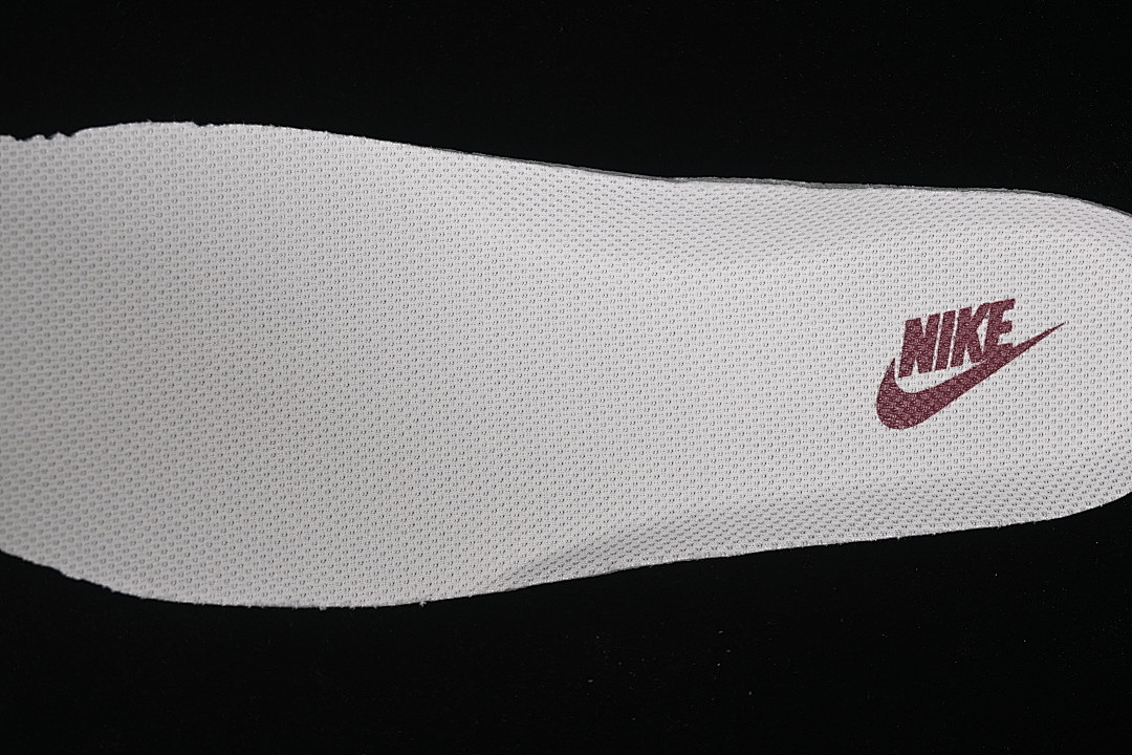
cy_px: 378
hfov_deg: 27.0
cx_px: 566
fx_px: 2358
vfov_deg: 18.2
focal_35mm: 75
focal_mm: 50
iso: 160
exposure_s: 1/80
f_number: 7.1
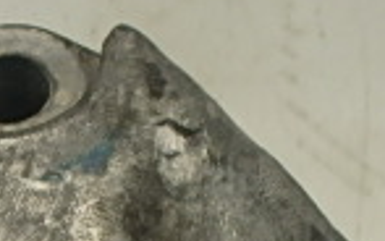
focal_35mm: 97
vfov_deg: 12.3
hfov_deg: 21.3
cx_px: 123
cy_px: 448
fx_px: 1018
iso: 160
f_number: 3.5
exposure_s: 1/60
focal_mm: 3.7
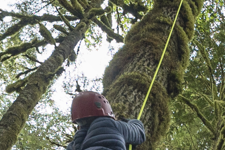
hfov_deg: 22.0
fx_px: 531
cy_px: 356
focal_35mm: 85
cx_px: 275
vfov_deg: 12.6
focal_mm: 12
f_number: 4
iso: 800
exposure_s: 1/200
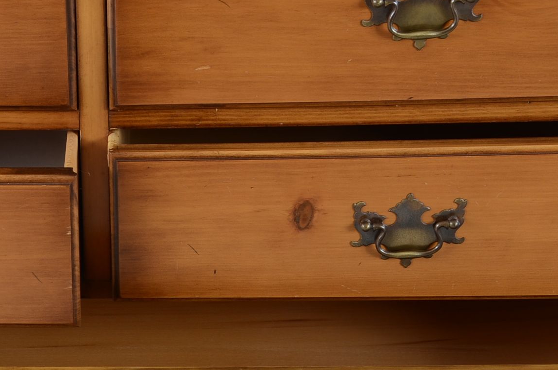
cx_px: 93
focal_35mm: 113
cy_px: 365
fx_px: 1749
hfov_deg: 17.9
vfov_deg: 11.9
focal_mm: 35
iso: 125
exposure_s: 1/80
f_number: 7.1
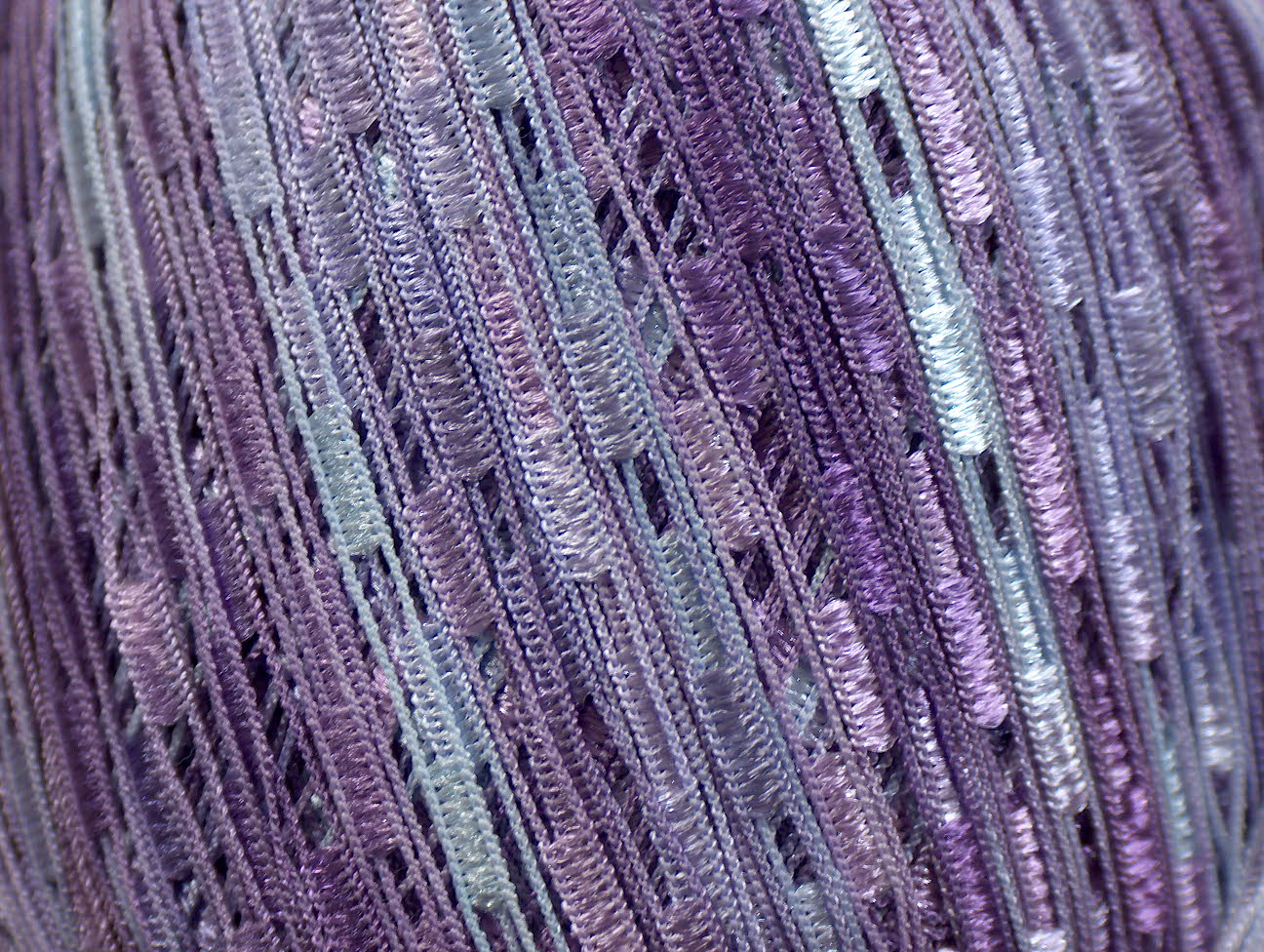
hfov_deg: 16.9
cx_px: 632
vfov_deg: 12.8
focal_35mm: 116
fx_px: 4242
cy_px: 476
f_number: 3
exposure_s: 1/3.1
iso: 100
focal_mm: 23.76
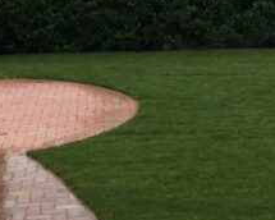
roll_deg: +0.8
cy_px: 75
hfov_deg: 19.0
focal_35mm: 101
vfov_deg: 15.2
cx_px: 156
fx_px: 822
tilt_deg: -10.7
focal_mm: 4.15
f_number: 2.2
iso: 25
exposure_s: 1/1282
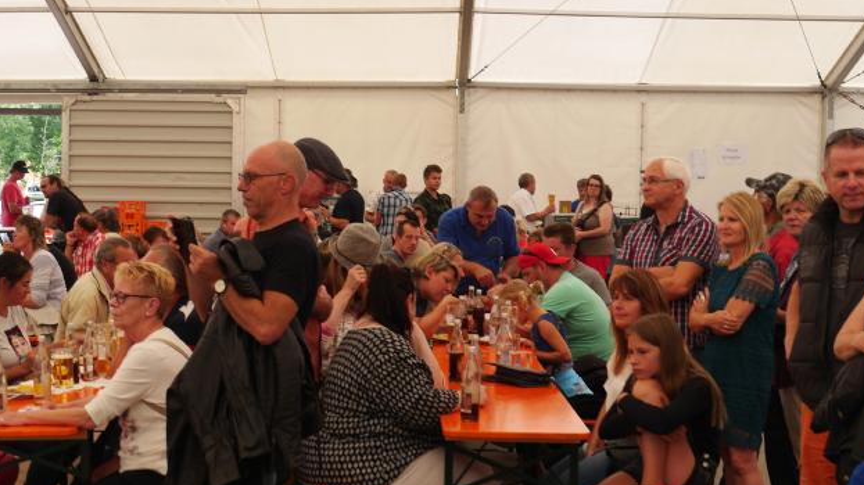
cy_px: 251
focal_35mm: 70
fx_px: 1603
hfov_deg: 30.1
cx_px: 372
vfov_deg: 17.2
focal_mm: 25
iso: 200
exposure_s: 1/160
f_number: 5.6
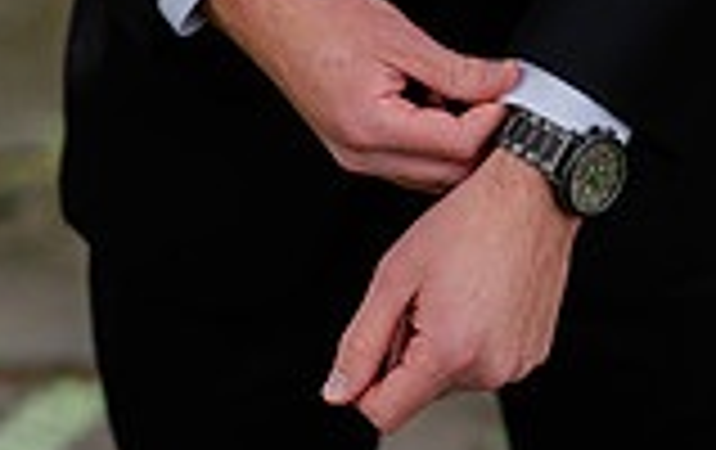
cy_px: -346
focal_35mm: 144
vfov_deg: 8.8
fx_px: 2815
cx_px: 495
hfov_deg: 14.5
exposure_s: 1/400
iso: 320
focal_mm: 50
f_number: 2
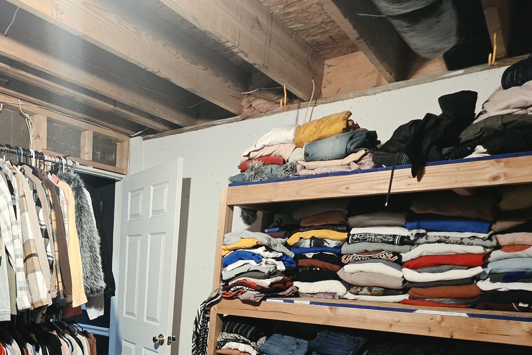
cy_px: 362
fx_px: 428
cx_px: 77
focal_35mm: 29
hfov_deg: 56.9
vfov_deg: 39.2
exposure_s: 1/60.2
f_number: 1.9
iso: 1000
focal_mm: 2.2
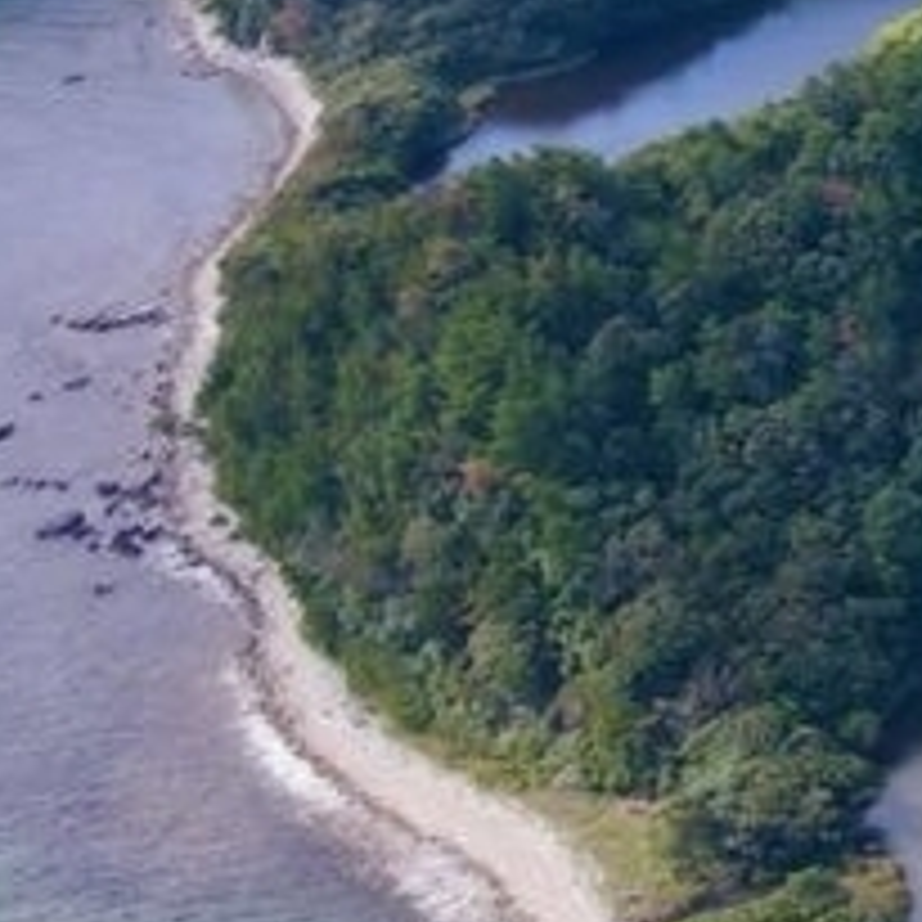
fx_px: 2802
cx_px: 1844
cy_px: 331
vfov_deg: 18.6
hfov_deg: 15.1
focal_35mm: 93
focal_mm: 4.5
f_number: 2.8
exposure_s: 1/320
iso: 100
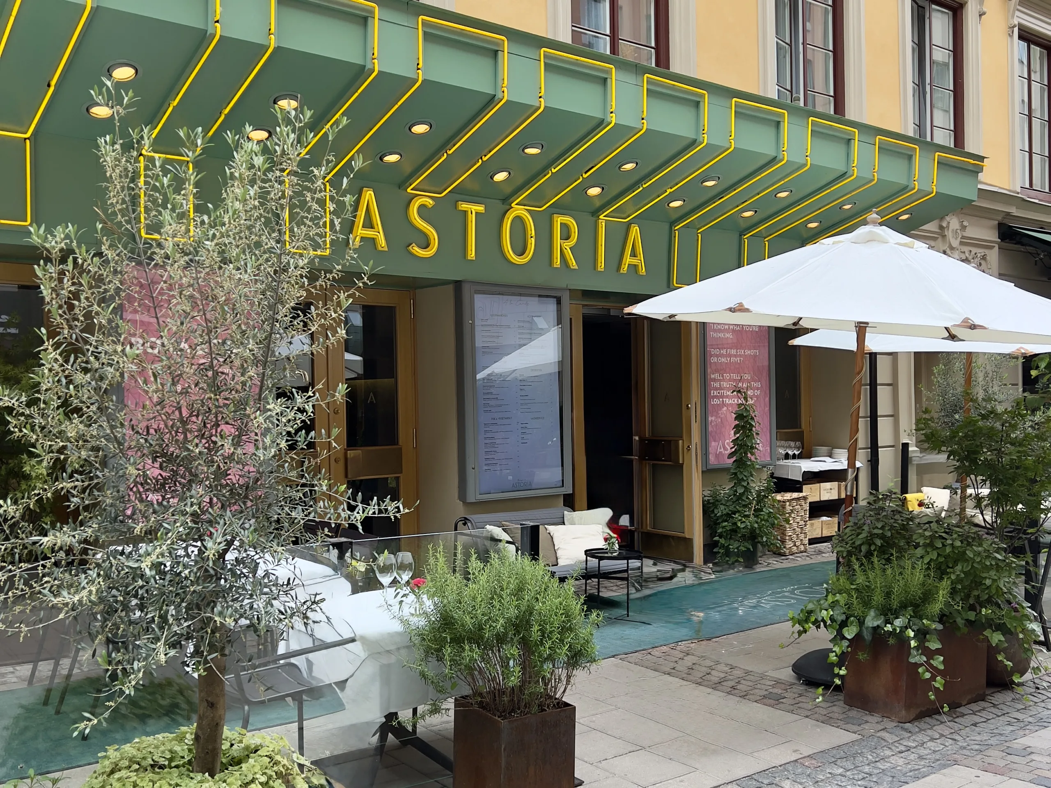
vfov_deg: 53.1
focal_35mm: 26
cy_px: 394
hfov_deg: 67.3
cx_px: 526
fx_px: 789
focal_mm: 5.7
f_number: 1.5
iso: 50
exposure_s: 1/438
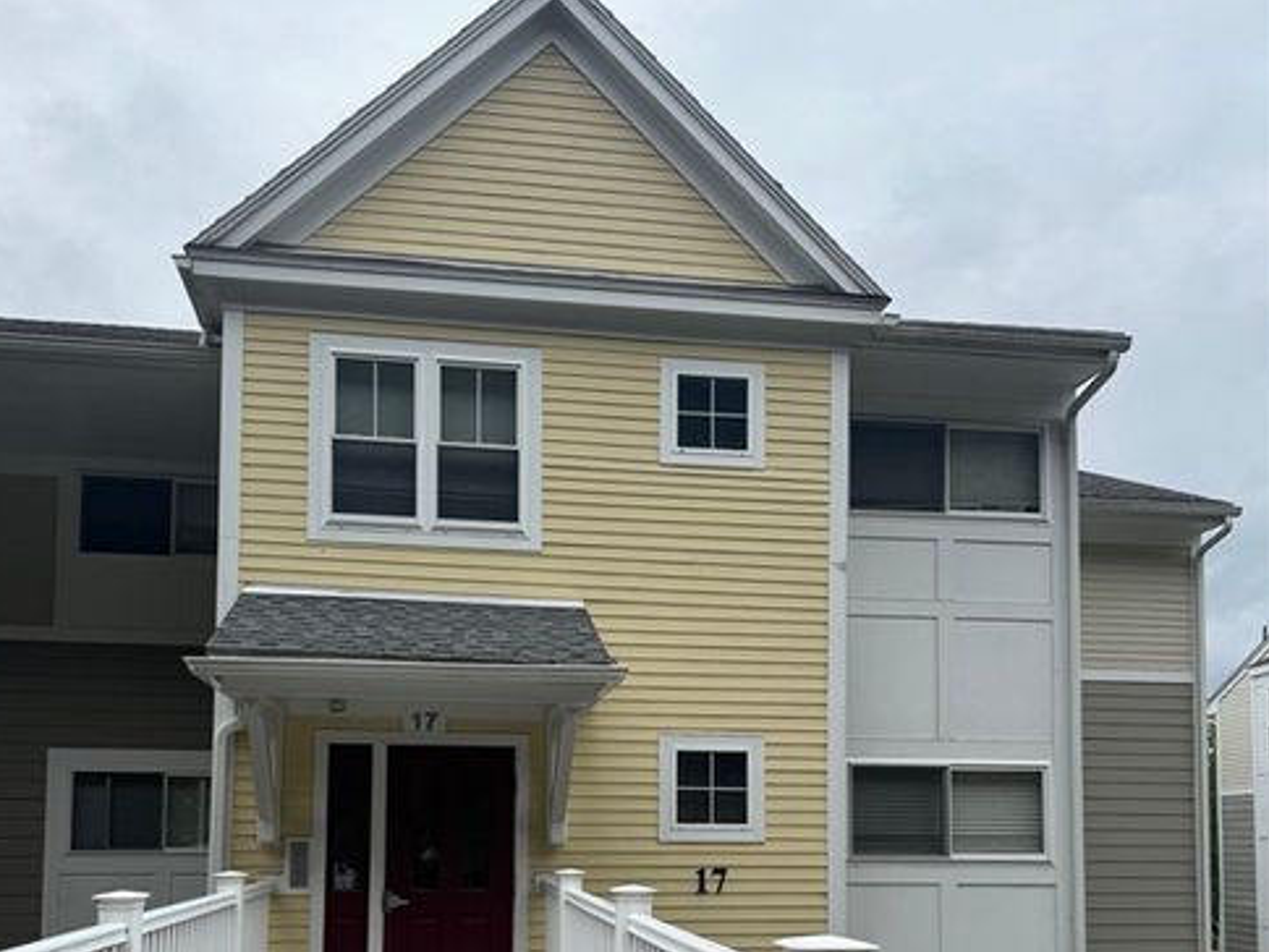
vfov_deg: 41.2
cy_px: 760
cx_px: 620
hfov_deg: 55.3
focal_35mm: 33
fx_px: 1210
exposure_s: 1/4049
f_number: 1.78
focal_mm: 6.76
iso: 80
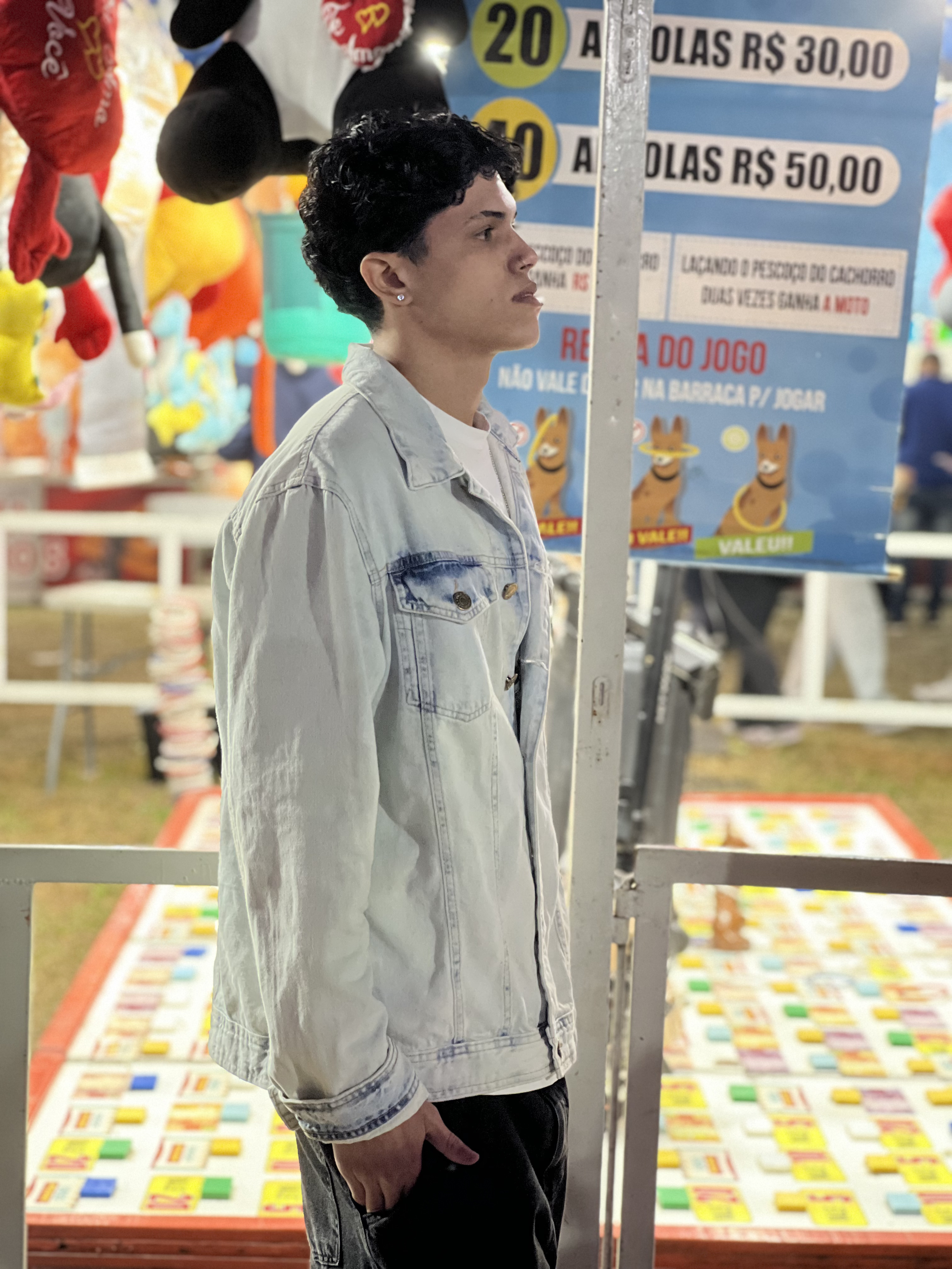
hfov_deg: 19.1
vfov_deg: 25.3
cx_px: 476
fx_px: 2824
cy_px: 634
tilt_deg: -5.5
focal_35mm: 77
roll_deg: -1.2
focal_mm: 9
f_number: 2.8
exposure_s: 1/30
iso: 320
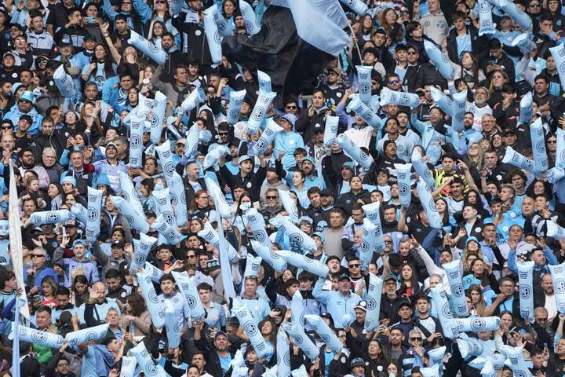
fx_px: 9416
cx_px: 282
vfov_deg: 2.3
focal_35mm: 600
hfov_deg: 3.4
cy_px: 188
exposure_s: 1/1000
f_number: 6.3
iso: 800
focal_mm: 600
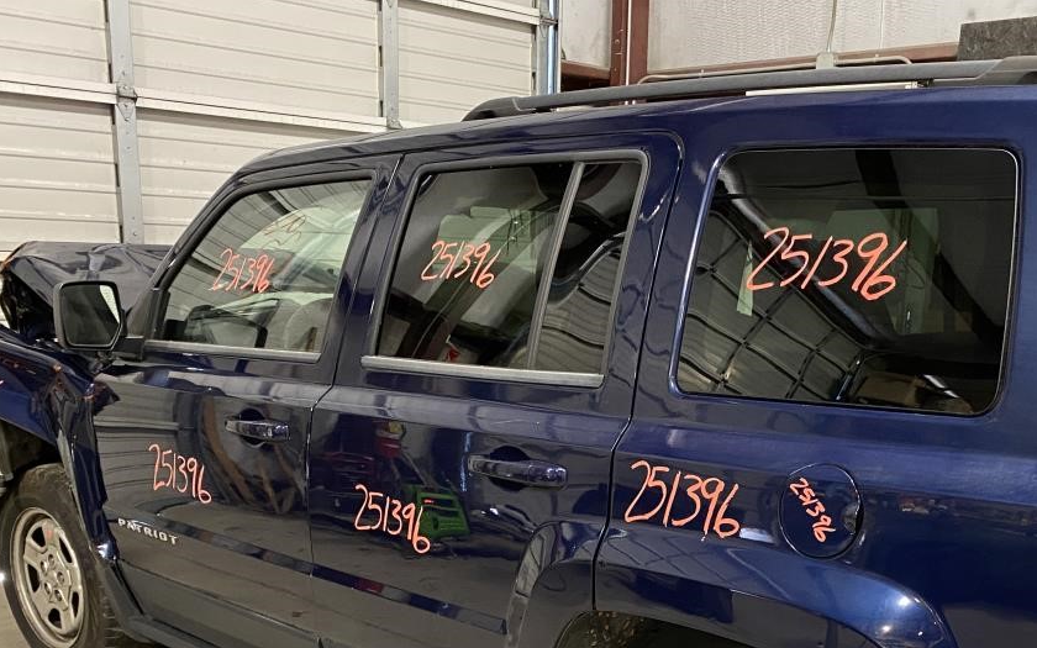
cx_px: 707
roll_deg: -2.1
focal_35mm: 42
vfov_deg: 29.7
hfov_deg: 46.3
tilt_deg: -13.4
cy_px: 531
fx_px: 1187
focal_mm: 4.25
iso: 500
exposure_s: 1/30
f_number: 1.8
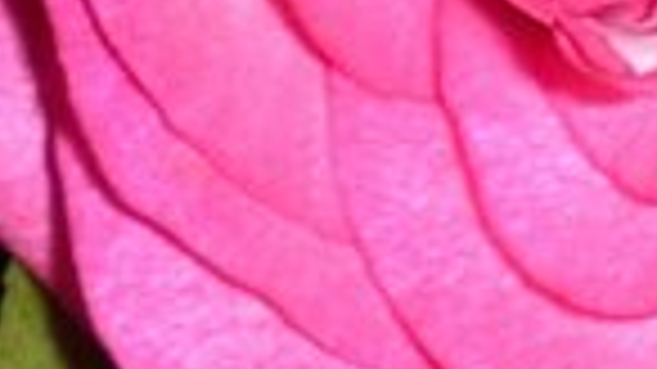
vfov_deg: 4.5
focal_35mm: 267
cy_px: -144
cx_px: 1004
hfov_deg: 7.9
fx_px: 4650
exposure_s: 1/30
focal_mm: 6.3
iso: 100
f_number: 3.5
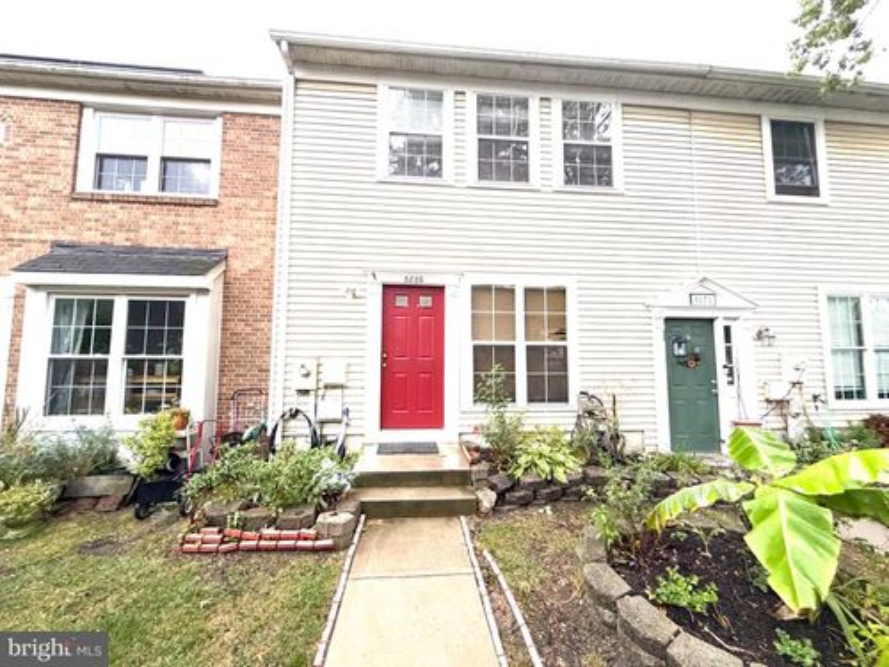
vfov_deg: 85.7
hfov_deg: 102.1
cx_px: 444
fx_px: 360
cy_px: 334
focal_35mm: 14
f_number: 2.2
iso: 320
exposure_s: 1/99
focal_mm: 2.22
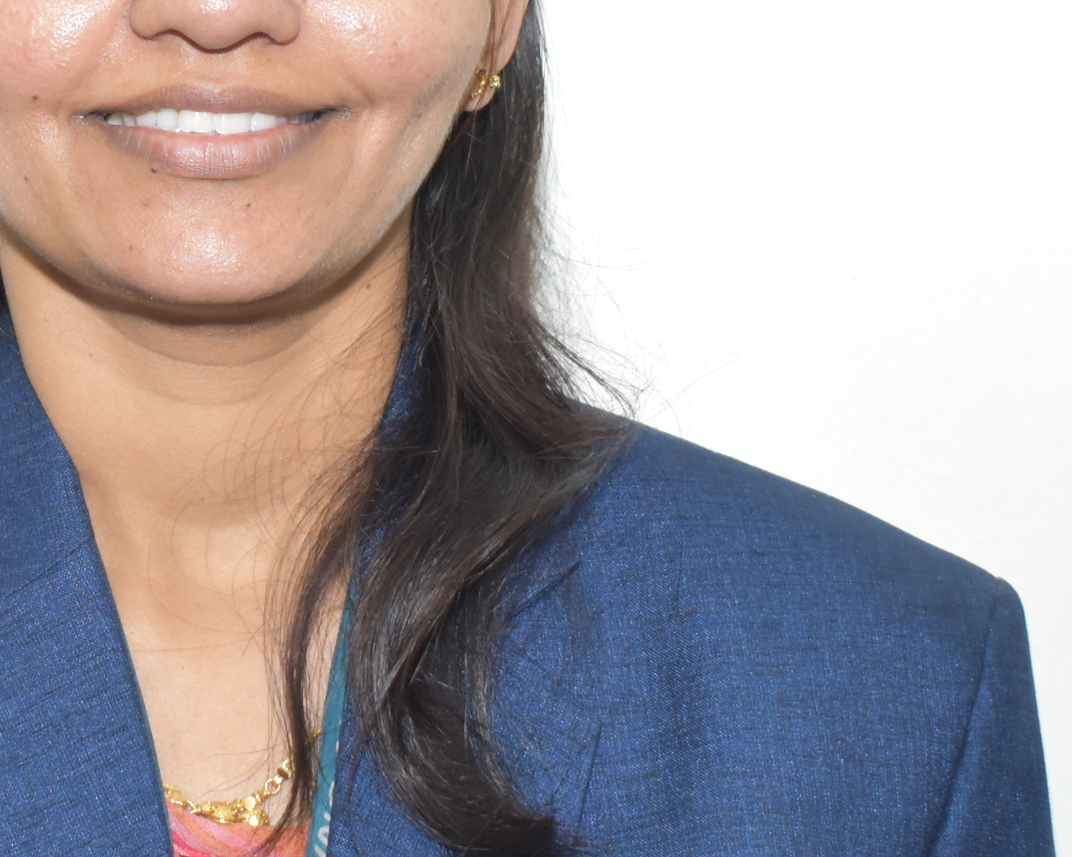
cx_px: 116
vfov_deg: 9.6
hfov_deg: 12.0
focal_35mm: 160
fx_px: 5076
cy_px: 279
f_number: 4.2
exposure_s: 1/30
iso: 560
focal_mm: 30
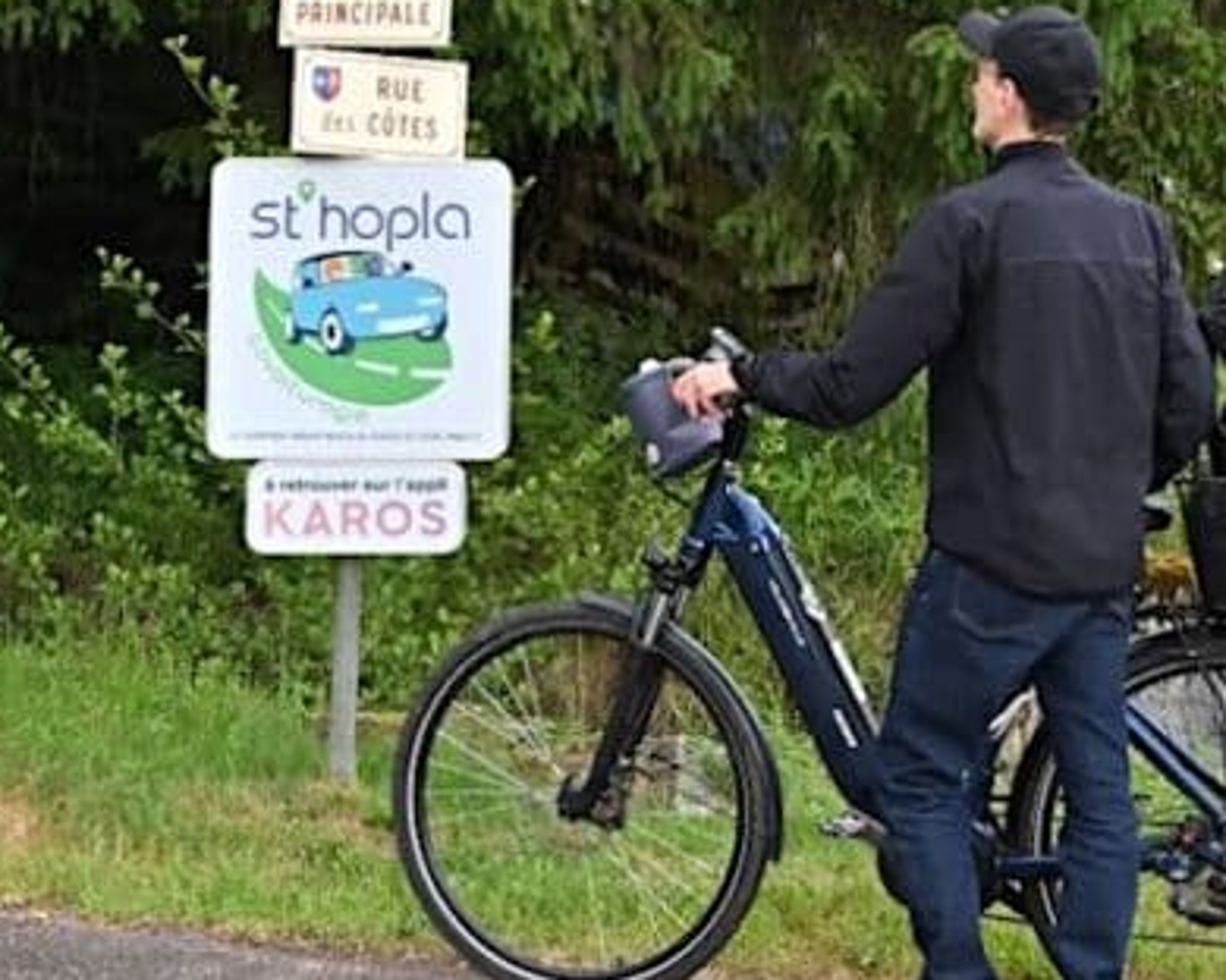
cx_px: 833
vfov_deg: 21.5
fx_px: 2548
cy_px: 173
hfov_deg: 26.9
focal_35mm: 70
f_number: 5.6
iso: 160
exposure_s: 1/250
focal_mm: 28.5
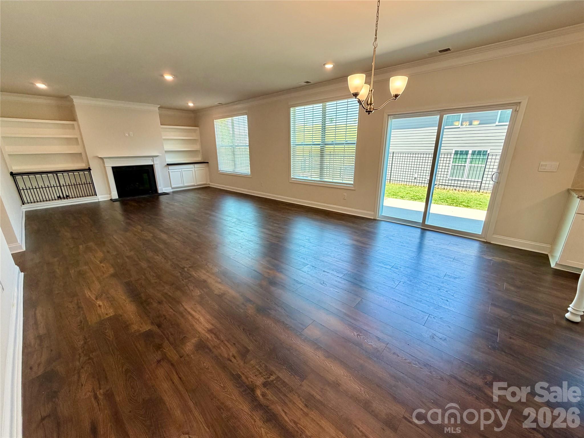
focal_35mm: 14
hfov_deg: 102.1
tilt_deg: -16.9
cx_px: 292
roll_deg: +0.7
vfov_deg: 85.7
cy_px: 219
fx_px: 236
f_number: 2.2
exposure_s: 1/120
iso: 320
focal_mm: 2.22
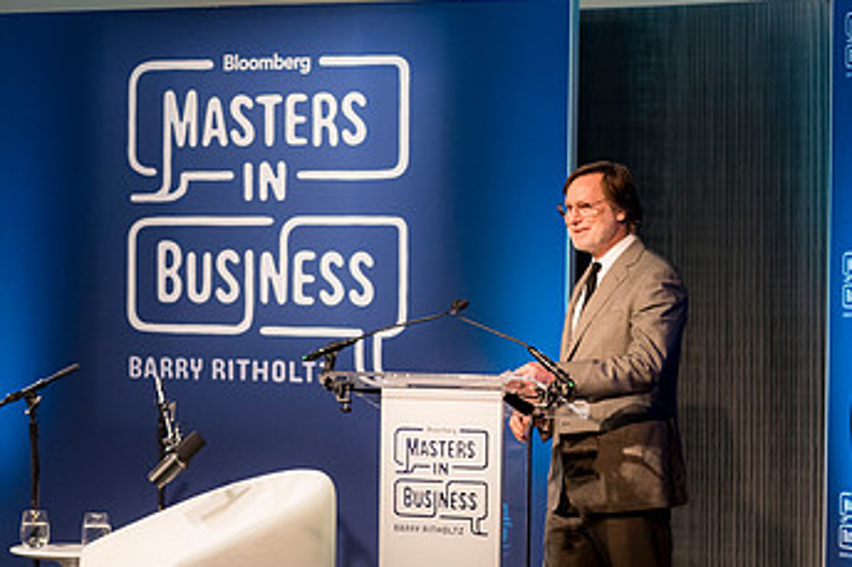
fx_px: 2957
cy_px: 278
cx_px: 657
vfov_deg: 11.0
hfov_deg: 16.3
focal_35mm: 125
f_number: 2.8
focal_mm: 70
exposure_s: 1/160
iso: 2000
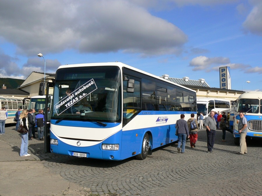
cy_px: 98
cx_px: 131
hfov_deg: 51.4
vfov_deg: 39.7
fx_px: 272
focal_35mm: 36
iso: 100
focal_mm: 6
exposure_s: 1/1300
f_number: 4.5
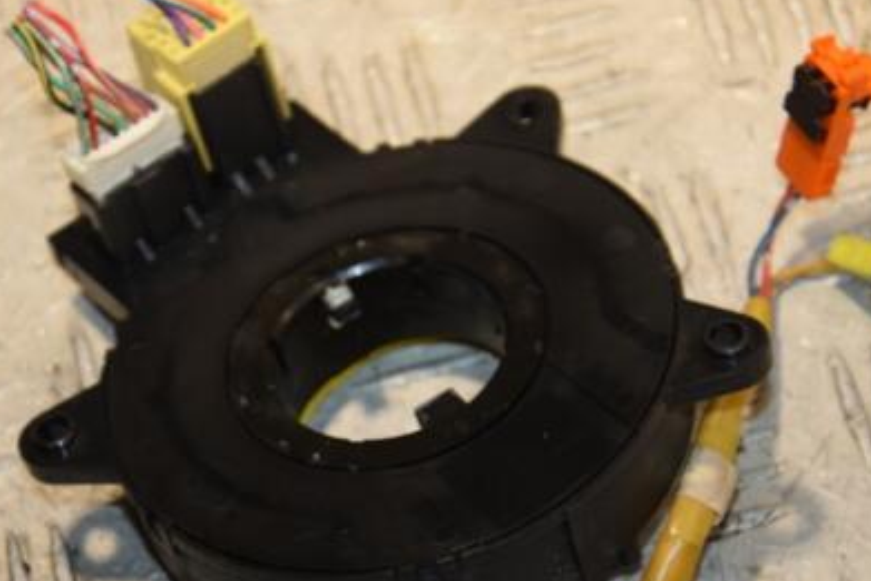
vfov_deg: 8.5
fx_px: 3897
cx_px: 392
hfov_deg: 12.8
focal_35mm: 161
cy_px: 349
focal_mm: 70
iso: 800
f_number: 5.3
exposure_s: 1/200
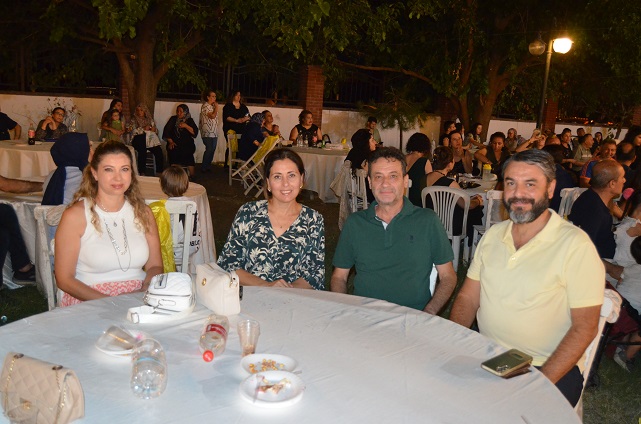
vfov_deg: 34.0
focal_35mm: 39
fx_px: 693
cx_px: 320
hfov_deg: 49.7
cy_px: 212
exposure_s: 1/60
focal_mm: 26
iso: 3200
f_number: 4
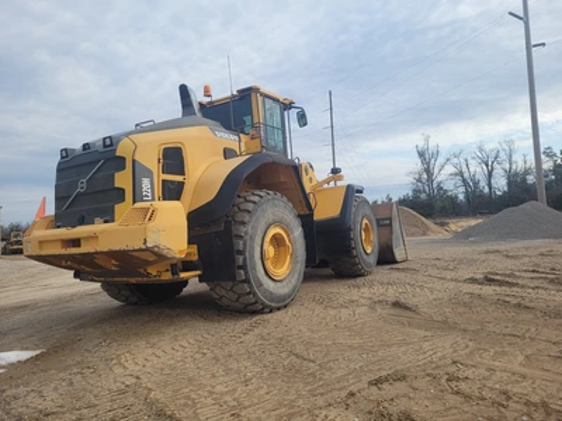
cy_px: 210
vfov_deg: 53.1
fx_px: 422
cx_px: 281
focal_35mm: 26
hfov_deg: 67.3
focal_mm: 5.4
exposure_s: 1/2240
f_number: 1.8
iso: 40
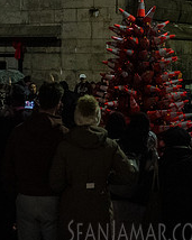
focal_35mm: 101
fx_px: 718
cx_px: 126
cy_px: 67
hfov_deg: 15.2
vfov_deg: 18.9
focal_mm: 35
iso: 8000
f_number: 3.2
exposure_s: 1/160
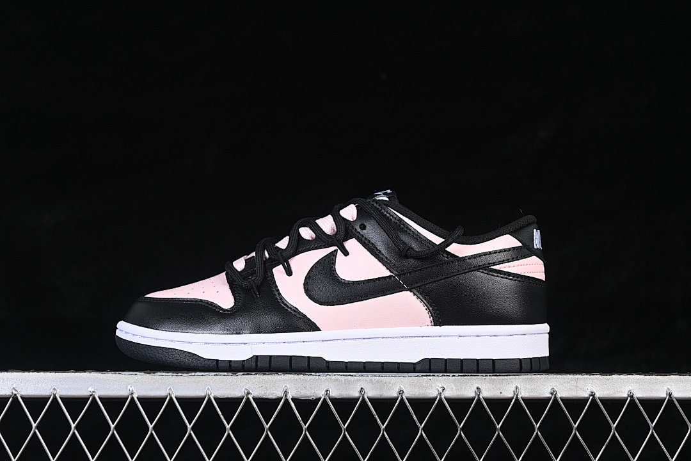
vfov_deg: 18.2
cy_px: 230
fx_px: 1439
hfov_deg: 27.0
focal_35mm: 75
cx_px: 346
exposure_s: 1/60
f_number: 6.3
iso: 160
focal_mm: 50
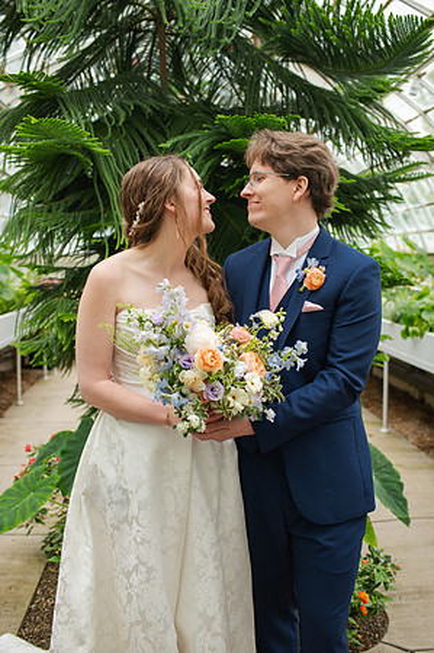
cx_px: 217
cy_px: 326
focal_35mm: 35
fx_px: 634
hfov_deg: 37.8
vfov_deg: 54.5
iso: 140
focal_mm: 35
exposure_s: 1/320
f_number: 3.2
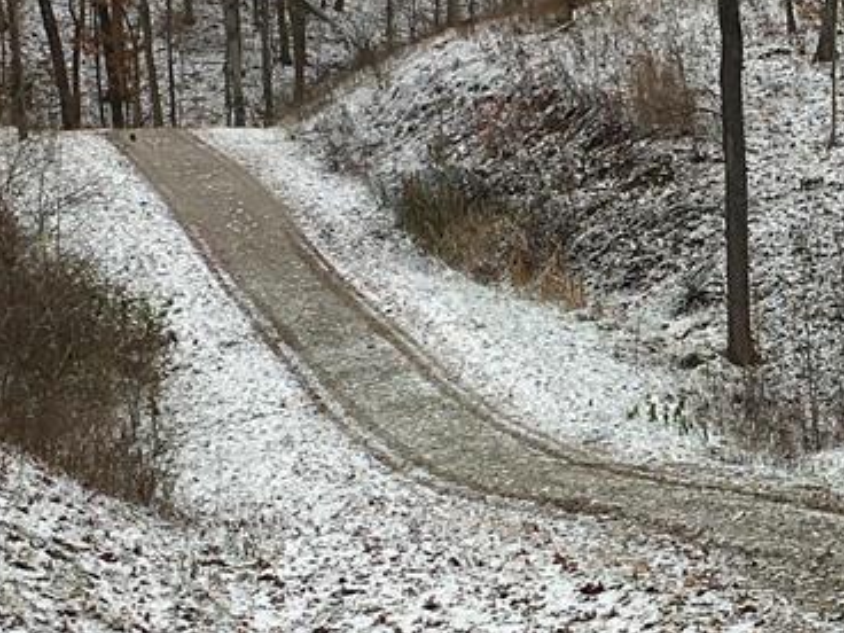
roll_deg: +2.0
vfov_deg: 11.8
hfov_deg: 15.4
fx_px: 3072
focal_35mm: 126
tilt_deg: -8.1
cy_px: 362
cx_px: 796
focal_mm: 4.15
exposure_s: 1/324
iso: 25
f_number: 2.2
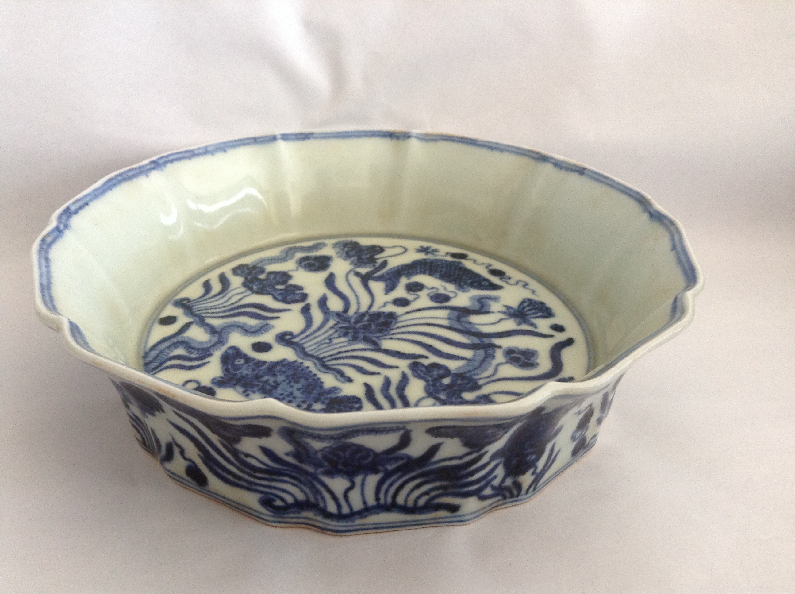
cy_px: 297
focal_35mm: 33
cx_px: 398
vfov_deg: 42.8
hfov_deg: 55.4
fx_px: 757
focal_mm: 3.3
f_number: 2.4
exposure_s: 1/24
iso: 80
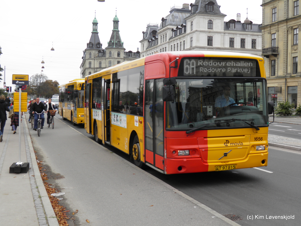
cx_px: 150
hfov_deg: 42.9
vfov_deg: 32.9
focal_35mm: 44
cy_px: 113
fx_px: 383
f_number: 4.2
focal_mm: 7.9
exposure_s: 1/60
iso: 50
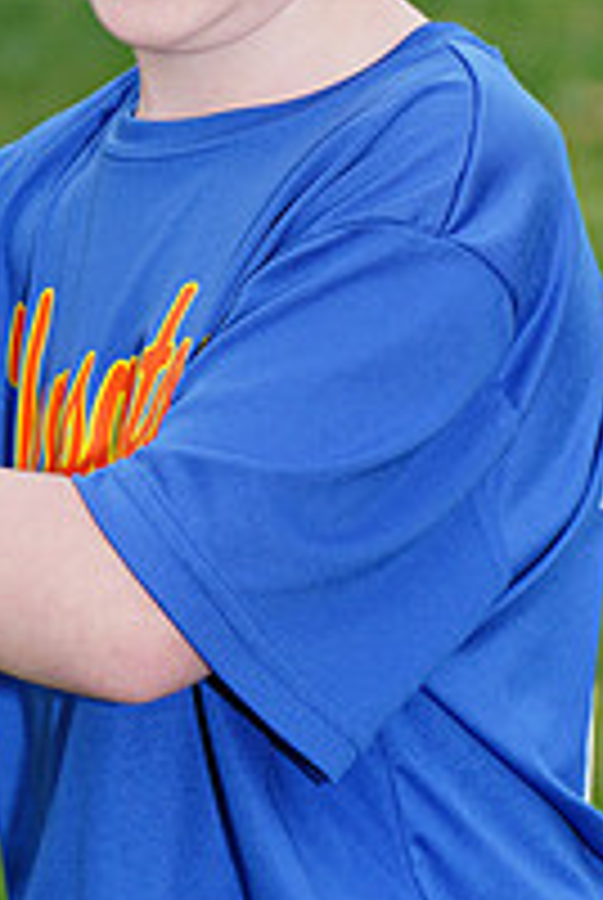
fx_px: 12318
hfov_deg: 2.8
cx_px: 61
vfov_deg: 4.2
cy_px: -153
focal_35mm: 492
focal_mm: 170
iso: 200
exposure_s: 1/200
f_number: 9
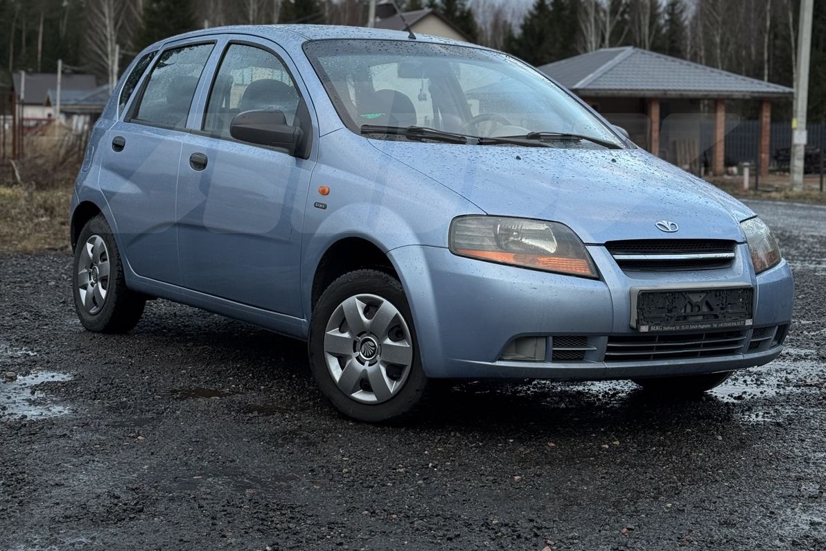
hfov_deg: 30.1
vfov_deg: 20.2
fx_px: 1537
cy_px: 158
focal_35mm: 67
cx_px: 415
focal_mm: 6.76
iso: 80
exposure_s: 1/140
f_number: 1.78
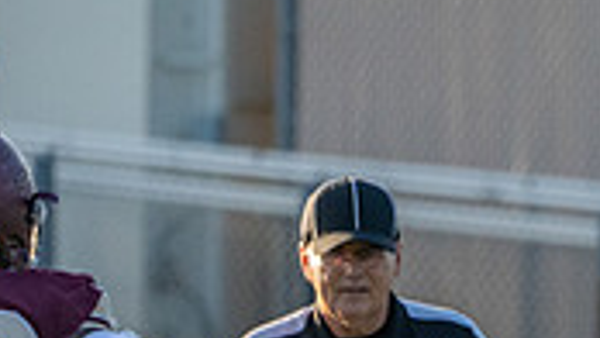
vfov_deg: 0.7
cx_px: 965
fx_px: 29060
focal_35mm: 1826
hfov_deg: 1.2
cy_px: 599
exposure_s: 1/1250
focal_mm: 400
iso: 1600
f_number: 8
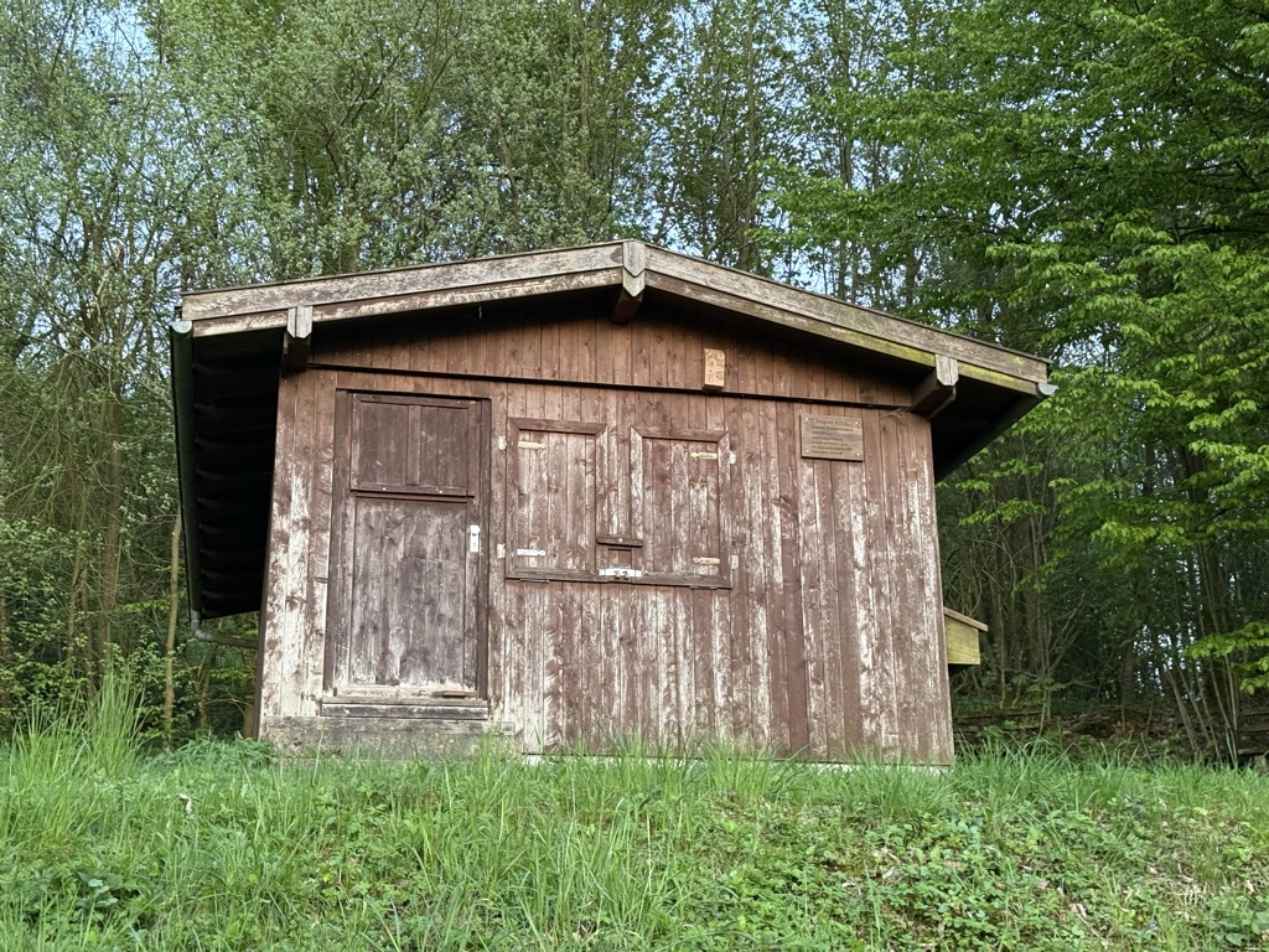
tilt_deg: +17.8
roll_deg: +0.6
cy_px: 476
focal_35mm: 48
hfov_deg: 39.7
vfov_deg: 30.3
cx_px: 634
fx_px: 1760
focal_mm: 6.76
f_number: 1.78
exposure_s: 1/54
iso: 250
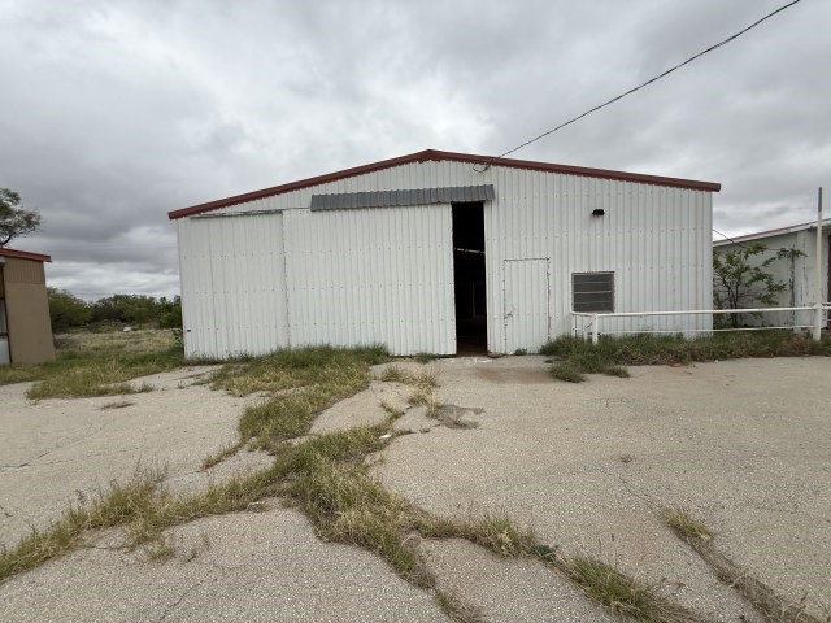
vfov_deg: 85.7
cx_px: 416
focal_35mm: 14
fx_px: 336
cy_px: 312
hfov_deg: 102.1
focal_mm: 2.22
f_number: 2.2
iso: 50
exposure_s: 1/2237
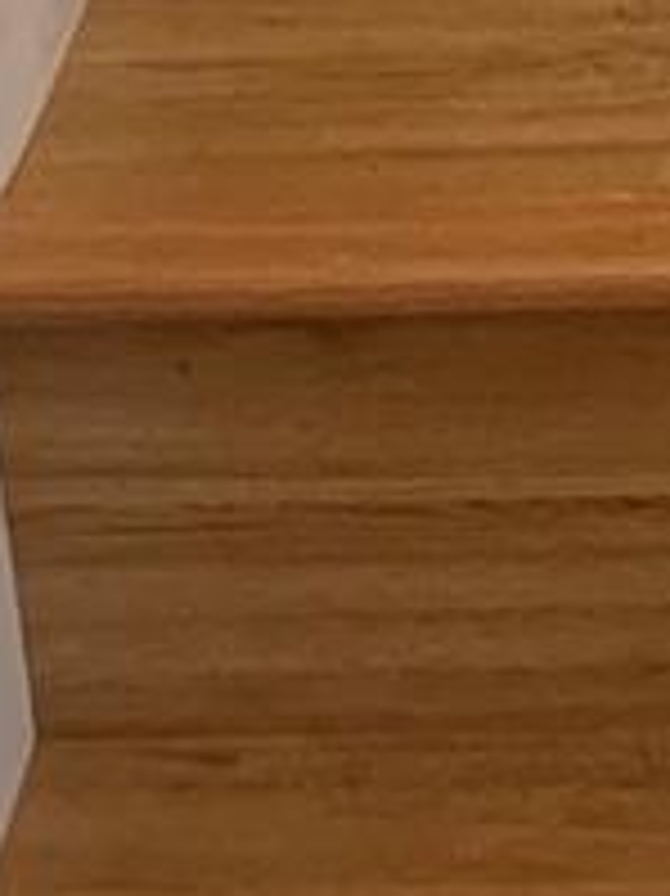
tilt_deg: -15.9
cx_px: 1142
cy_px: -1193
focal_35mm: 157
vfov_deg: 10.8
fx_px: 4056
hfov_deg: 9.1
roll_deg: +2.8
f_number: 1.8
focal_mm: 4.25
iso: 200
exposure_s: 1/60
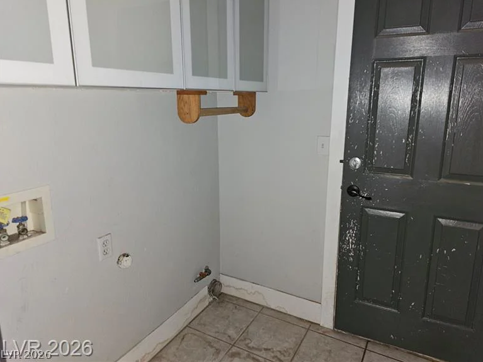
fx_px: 335
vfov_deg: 56.8
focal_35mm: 24
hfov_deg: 71.6
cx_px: 249
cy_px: 174
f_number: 1.7
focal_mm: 6.3
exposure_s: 1/17.8
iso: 125
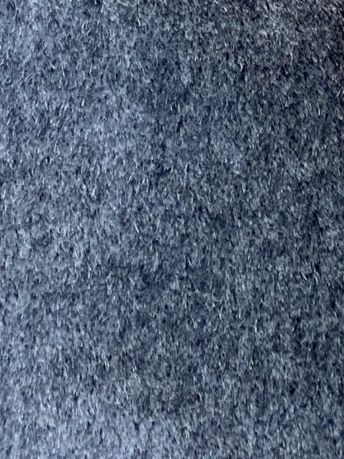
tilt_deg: -17.1
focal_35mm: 240
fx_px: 3181
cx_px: -96
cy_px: -535
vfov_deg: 7.8
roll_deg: -4.6
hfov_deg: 6.1
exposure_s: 1/122
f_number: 2
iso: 32
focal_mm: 6
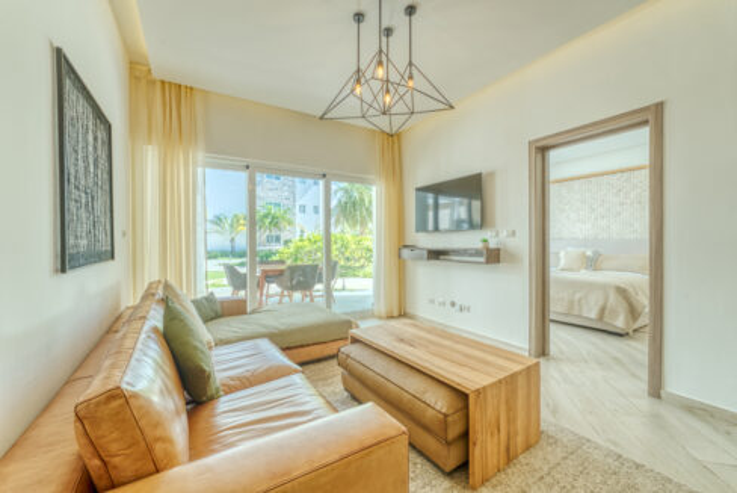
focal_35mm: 14
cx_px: 368
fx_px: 287
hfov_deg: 104.2
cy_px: 246
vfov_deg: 81.3
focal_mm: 14
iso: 640
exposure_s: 1/100
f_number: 16
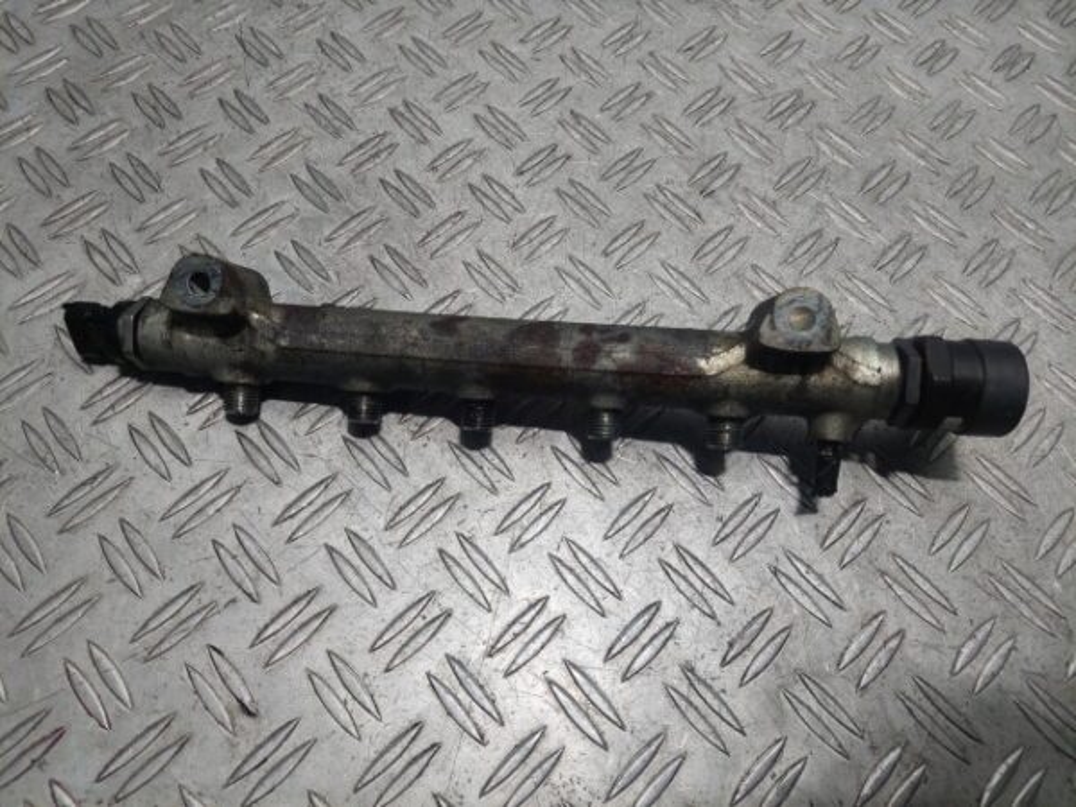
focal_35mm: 25
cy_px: 404
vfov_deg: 54.9
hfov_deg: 69.4
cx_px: 538
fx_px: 777
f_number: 1.8
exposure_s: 1/100
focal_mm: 5.23
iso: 64
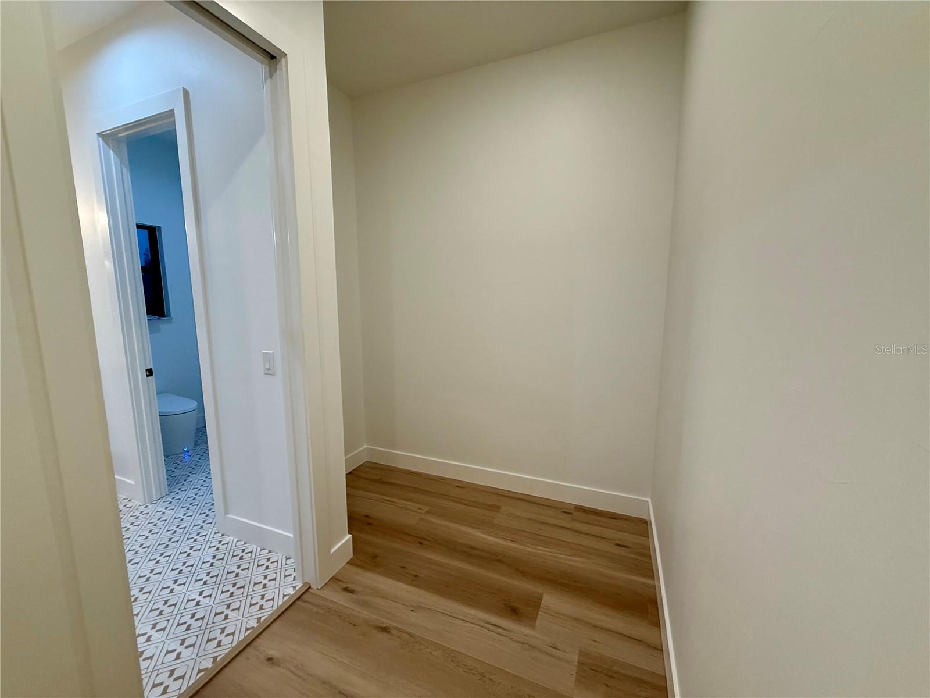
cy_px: 349
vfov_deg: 85.7
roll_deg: +0.0
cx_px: 465
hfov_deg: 102.1
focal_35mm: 14
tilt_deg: -7.7
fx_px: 376
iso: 200
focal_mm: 2.22
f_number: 2.2
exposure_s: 1/120
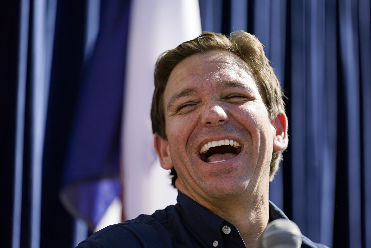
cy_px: 124
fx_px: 2061
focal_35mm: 200
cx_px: 186
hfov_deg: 10.3
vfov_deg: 6.9
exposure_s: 1/2500
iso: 200
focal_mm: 200
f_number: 2.8
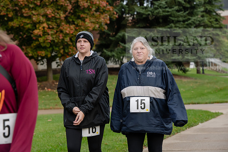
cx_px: 114
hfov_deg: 16.4
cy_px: 76
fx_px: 792
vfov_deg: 11.0
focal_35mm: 125
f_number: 6.3
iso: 640
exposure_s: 1/400
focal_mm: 125
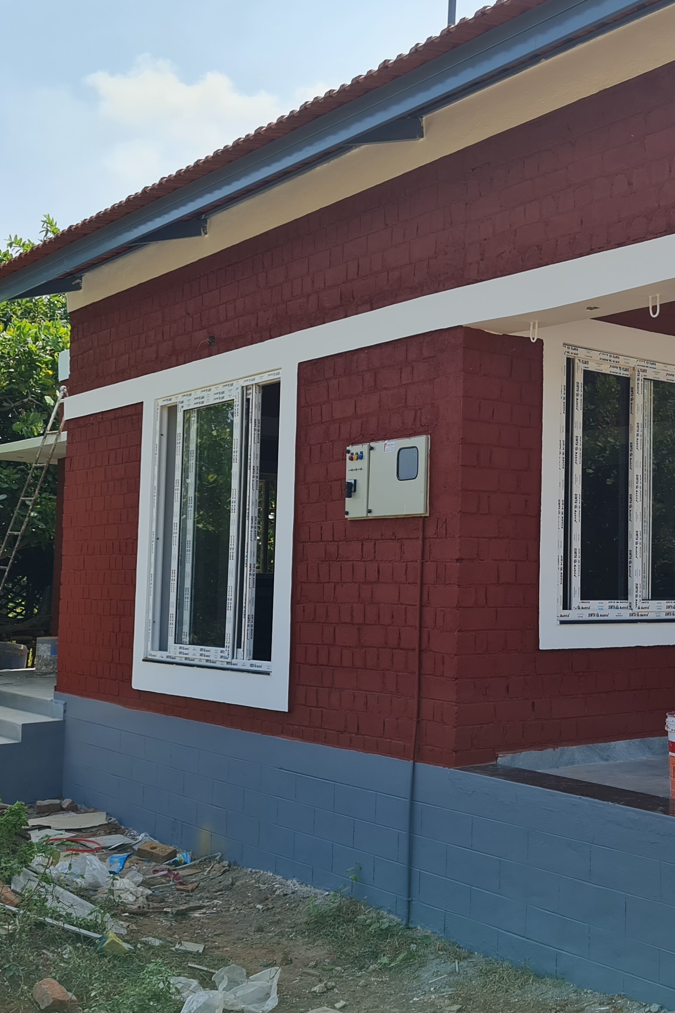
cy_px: 480
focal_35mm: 45
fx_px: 1265
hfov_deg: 28.9
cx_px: 588
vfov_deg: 43.6
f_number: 1.8
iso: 50
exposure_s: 1/824
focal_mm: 7
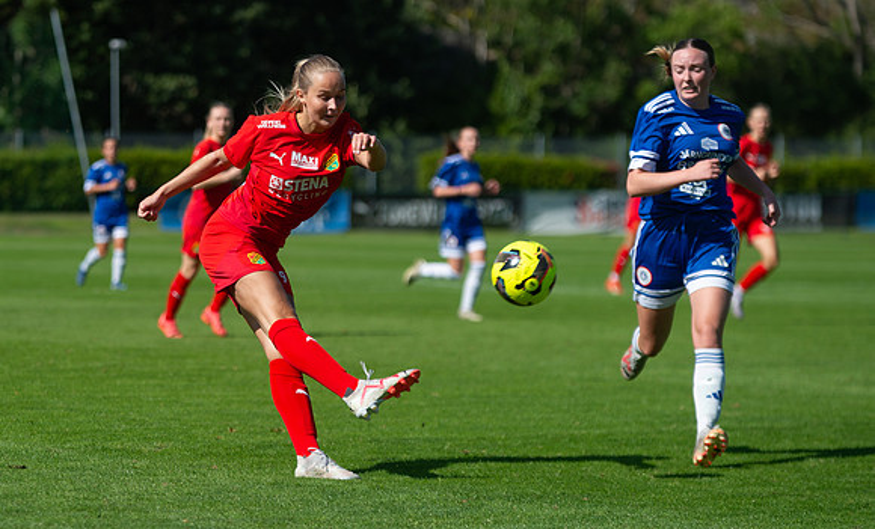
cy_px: 229
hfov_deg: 10.3
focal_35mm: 206
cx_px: 249
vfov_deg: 6.2
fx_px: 4862
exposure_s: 1/2500
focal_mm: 140
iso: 100
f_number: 3.2
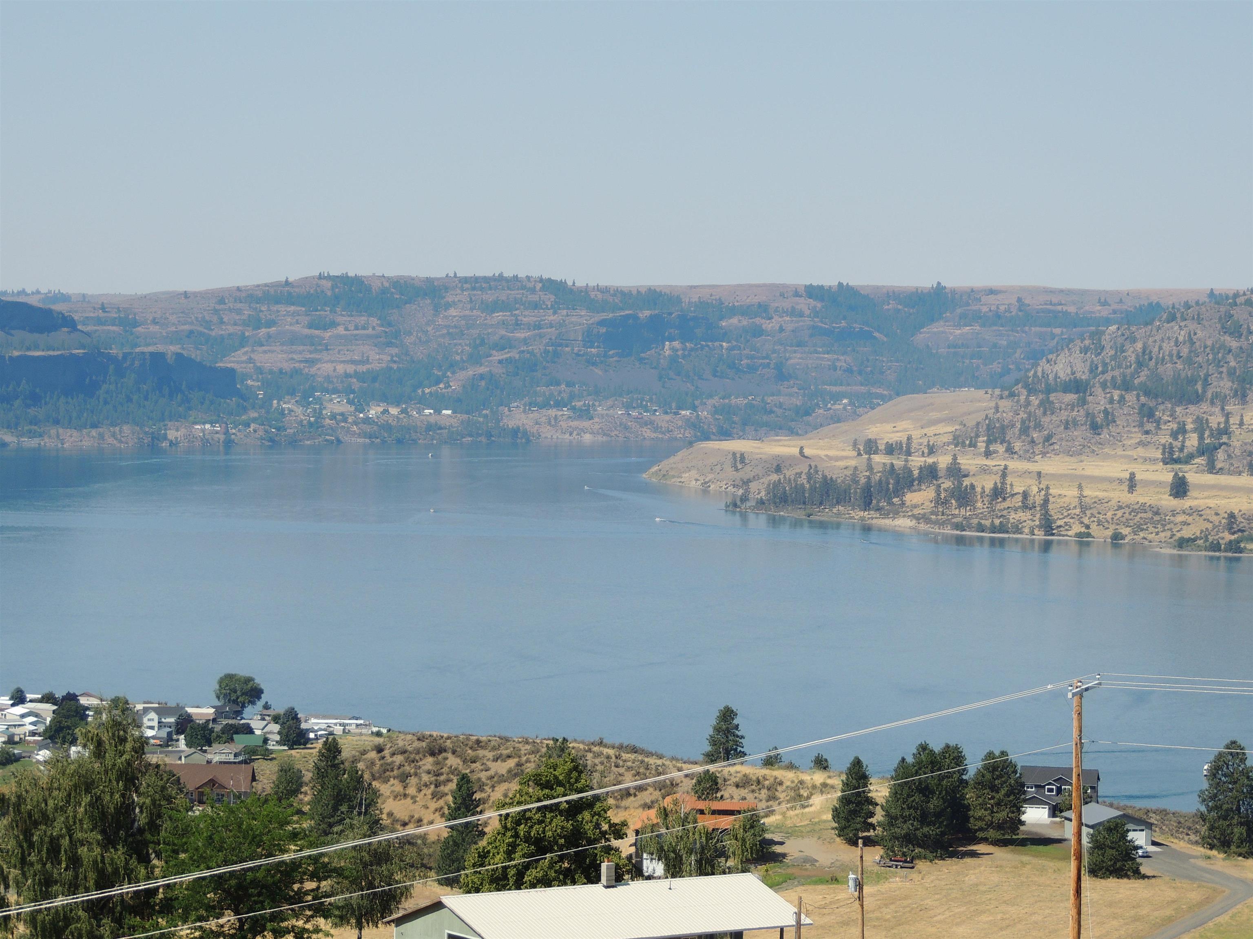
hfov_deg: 18.7
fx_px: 3801
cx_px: 626
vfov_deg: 14.1
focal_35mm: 105
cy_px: 470
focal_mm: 18.7
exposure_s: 1/800
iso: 100
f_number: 4.2
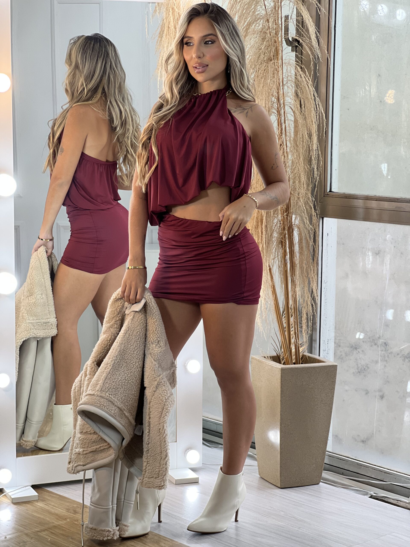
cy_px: 274
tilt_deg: -6.2
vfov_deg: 25.3
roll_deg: -0.1
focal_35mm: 77
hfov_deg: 19.1
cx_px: 205
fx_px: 1216
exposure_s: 1/120
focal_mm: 9
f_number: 2.8
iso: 125
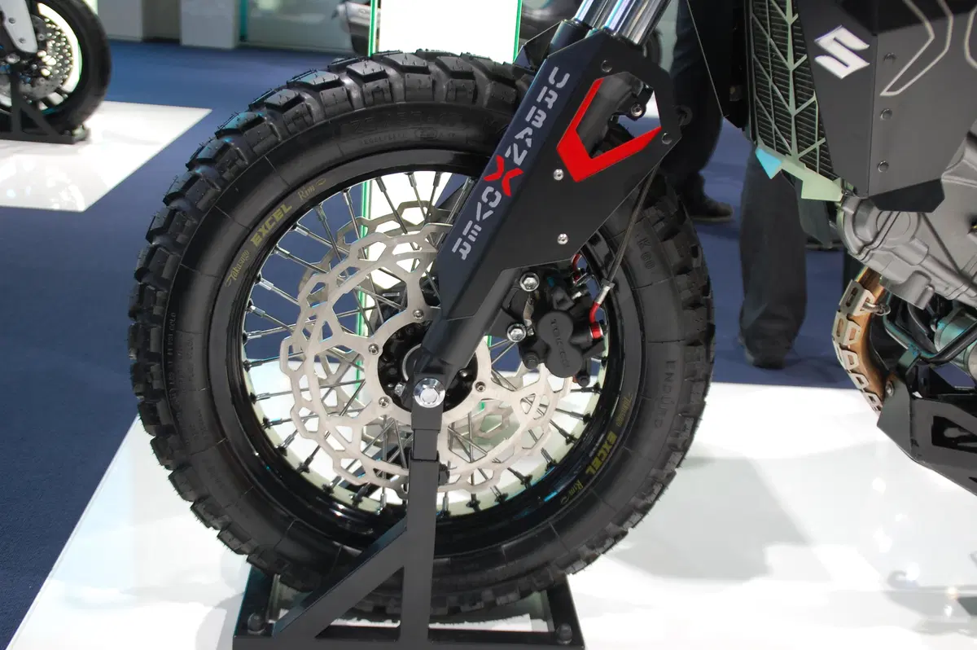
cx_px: 488
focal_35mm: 42
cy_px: 325
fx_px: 1139
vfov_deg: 31.8
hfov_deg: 46.4
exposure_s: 1/60
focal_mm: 28
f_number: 4
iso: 400
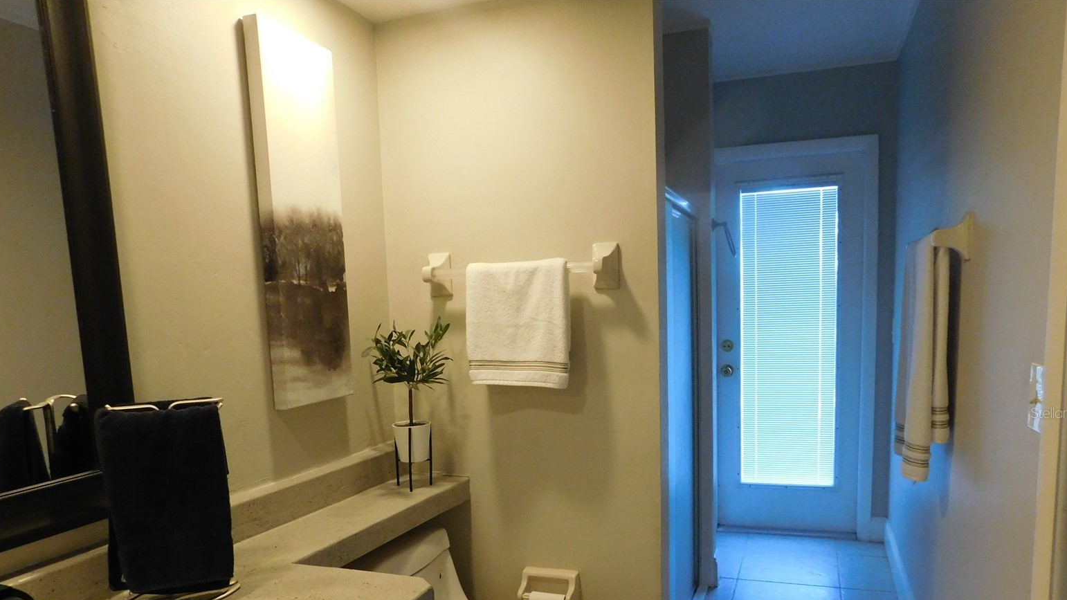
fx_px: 736
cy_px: 412
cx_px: 542
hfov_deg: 71.9
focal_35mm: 26
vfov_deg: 43.6
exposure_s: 1/30
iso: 400
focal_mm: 4
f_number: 3
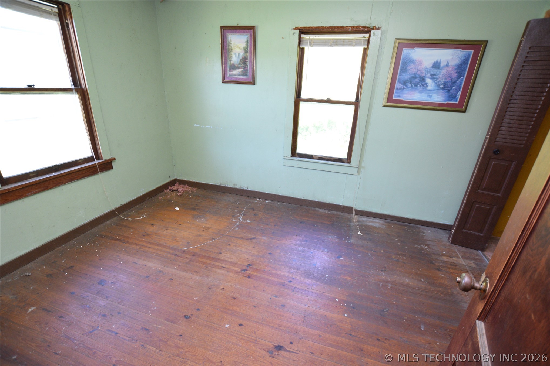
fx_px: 229
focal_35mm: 15
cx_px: 275
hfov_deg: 100.4
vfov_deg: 77.3
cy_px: 183
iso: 800
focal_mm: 10
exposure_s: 1/60
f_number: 4
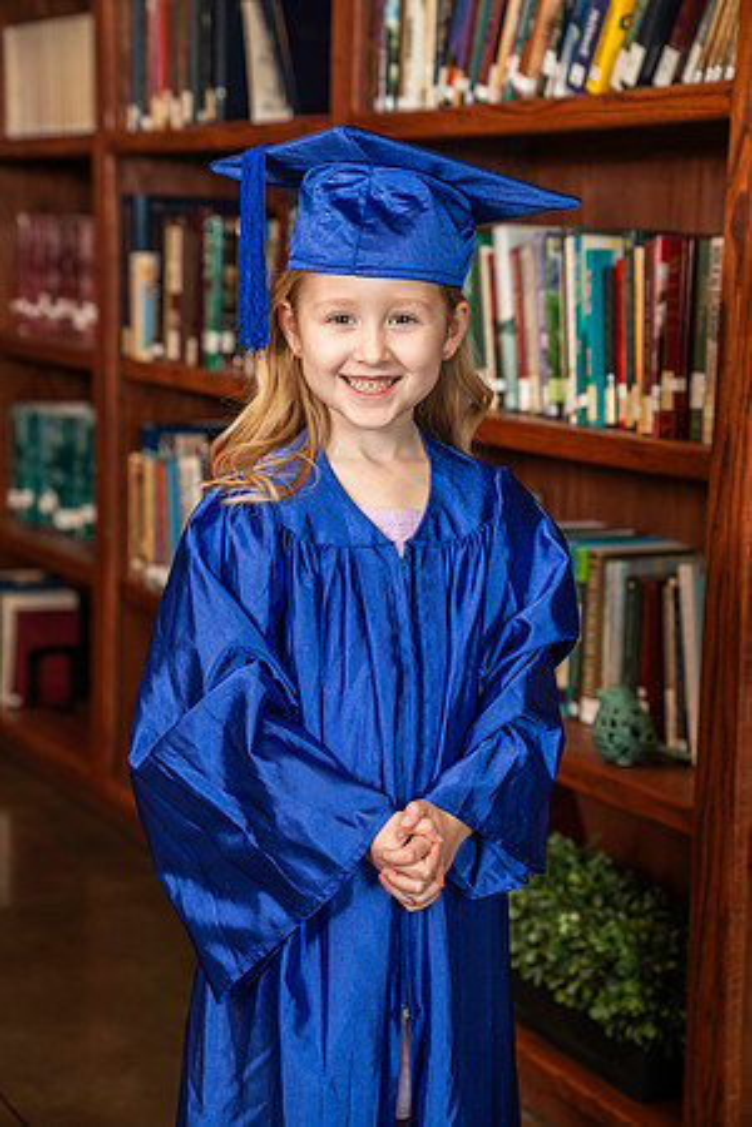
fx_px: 2193
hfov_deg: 19.5
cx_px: 376
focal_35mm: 70
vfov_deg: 28.8
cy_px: 564
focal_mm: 70
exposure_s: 1/160
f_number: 4
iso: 500
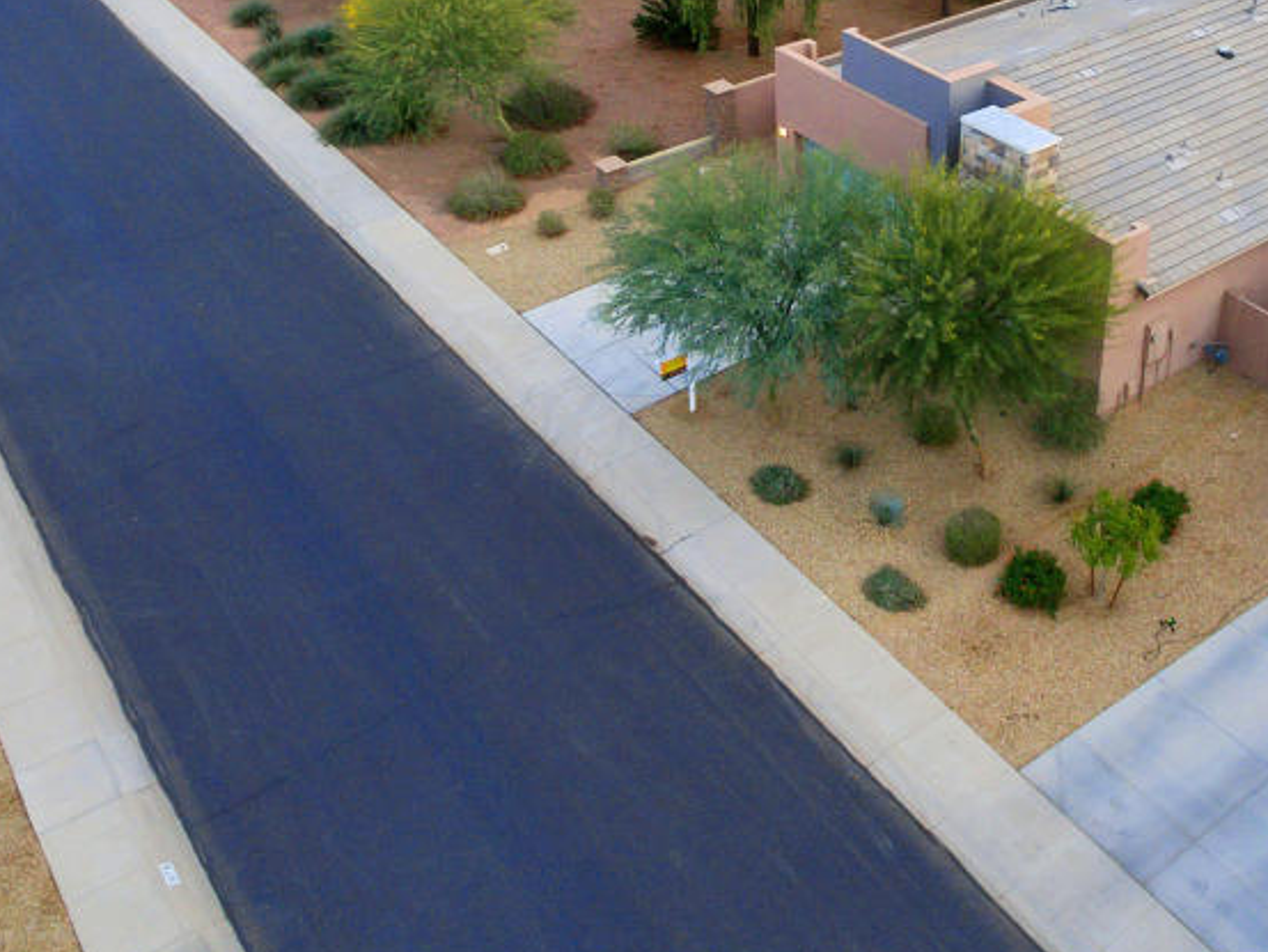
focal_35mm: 37
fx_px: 1356
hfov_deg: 49.2
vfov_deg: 36.6
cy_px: 118
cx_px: 853
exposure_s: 1/100
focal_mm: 3.61
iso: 142
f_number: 2.8
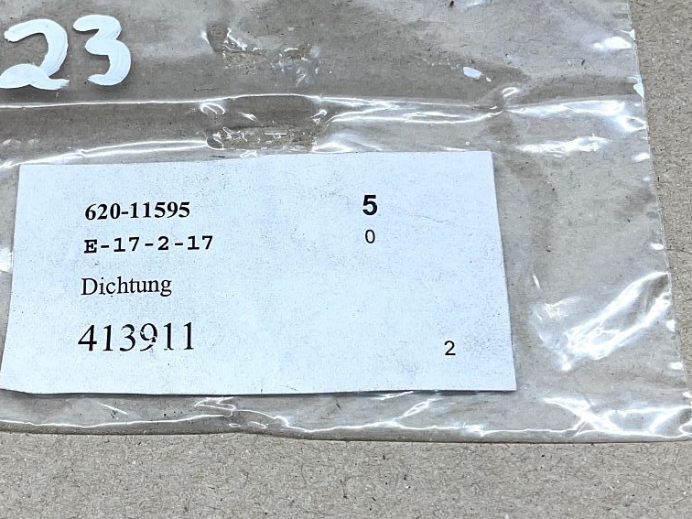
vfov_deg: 26.6
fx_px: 1099
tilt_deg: -66.2
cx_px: 231
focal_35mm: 55
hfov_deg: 34.6
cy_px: 238
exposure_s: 1/155
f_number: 1.6
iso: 32
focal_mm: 4.2
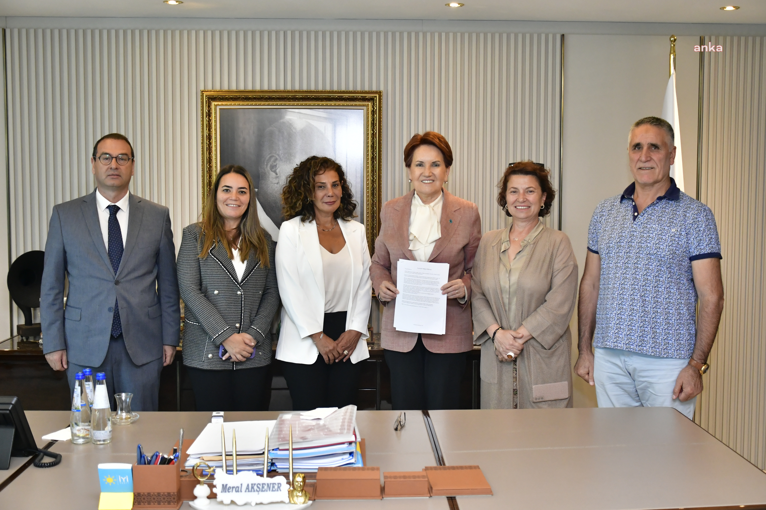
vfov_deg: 29.8
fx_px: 957
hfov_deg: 43.6
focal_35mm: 45
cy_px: 255
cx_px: 383
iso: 1600
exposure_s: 1/180
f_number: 4.8
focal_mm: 30
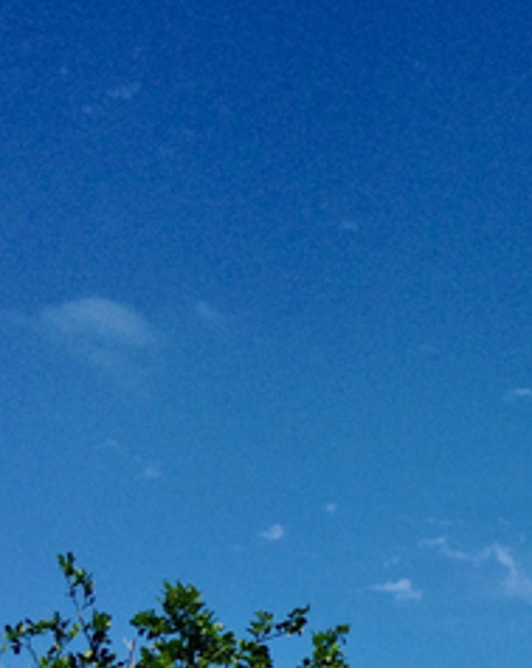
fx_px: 1794
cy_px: 688
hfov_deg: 15.8
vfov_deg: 20.3
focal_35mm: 91
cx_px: 739
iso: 25
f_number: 2.4
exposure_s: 1/2000
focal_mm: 3.3
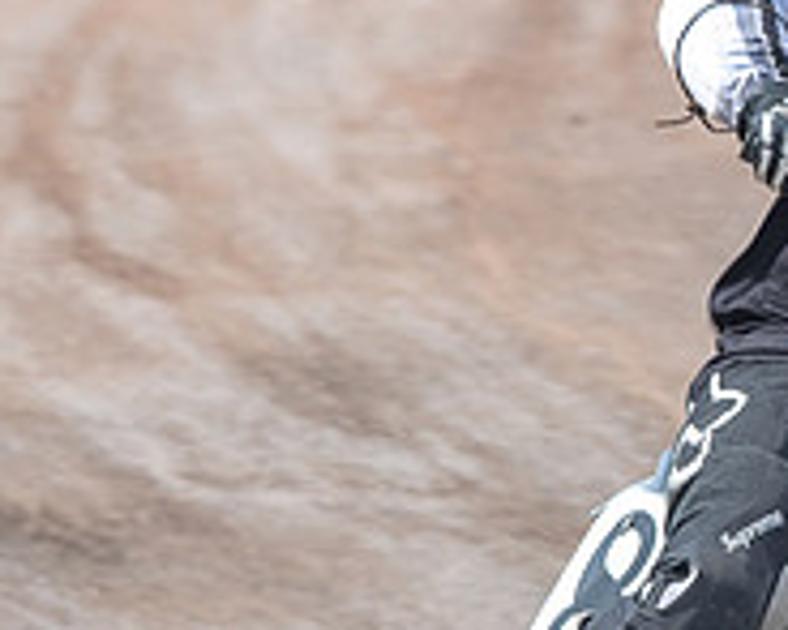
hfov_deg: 1.2
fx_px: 37388
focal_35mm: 1604
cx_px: 1143
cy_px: 480
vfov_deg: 1.0
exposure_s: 1/320
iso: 100
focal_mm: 350
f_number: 8
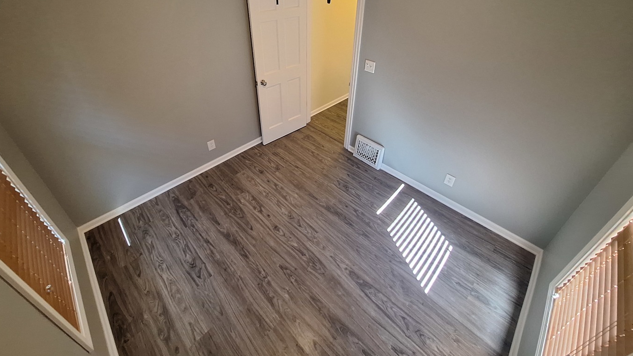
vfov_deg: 68.6
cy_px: 120
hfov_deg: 103.0
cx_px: 307
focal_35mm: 15
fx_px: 252
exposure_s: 1/24
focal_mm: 1.74
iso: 200
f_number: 2.2
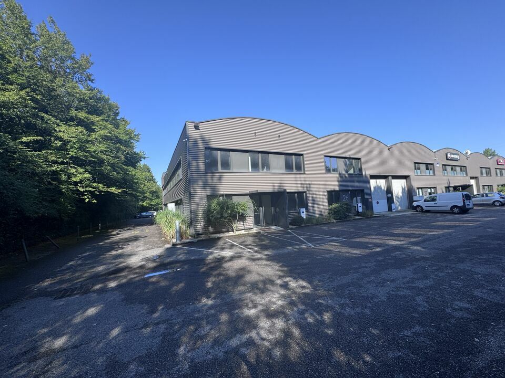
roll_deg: +3.6
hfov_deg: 102.1
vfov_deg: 85.7
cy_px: 189
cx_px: 252
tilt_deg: +4.6
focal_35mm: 14
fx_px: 204
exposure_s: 1/821
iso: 50
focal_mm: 2.22
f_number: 2.2
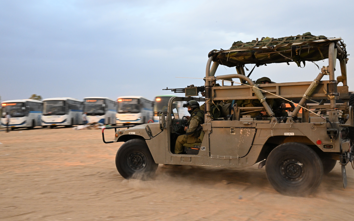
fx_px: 357
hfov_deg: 52.7
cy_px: 105
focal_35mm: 37
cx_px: 178
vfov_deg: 34.4
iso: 4000
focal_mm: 36
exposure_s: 1/50
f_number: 22
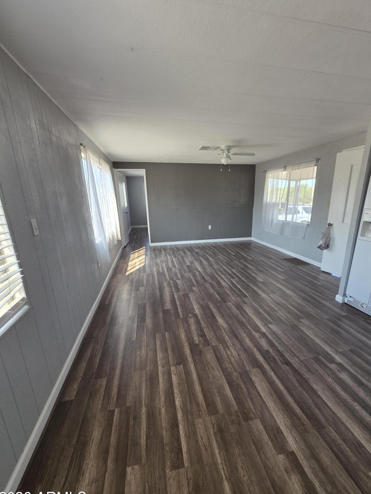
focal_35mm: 14
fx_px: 200
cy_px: 256
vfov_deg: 102.0
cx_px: 197
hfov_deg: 85.6
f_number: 1.9
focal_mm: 2.2
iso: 40
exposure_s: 1/120
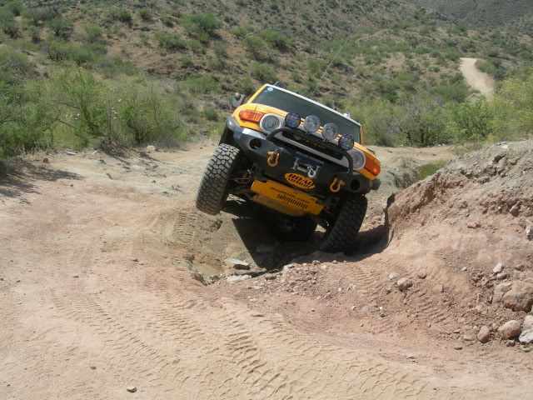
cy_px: 200
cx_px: 266
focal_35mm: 38
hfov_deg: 49.0
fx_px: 585
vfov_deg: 37.7
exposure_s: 1/456
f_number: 4.8
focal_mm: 7.8
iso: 50
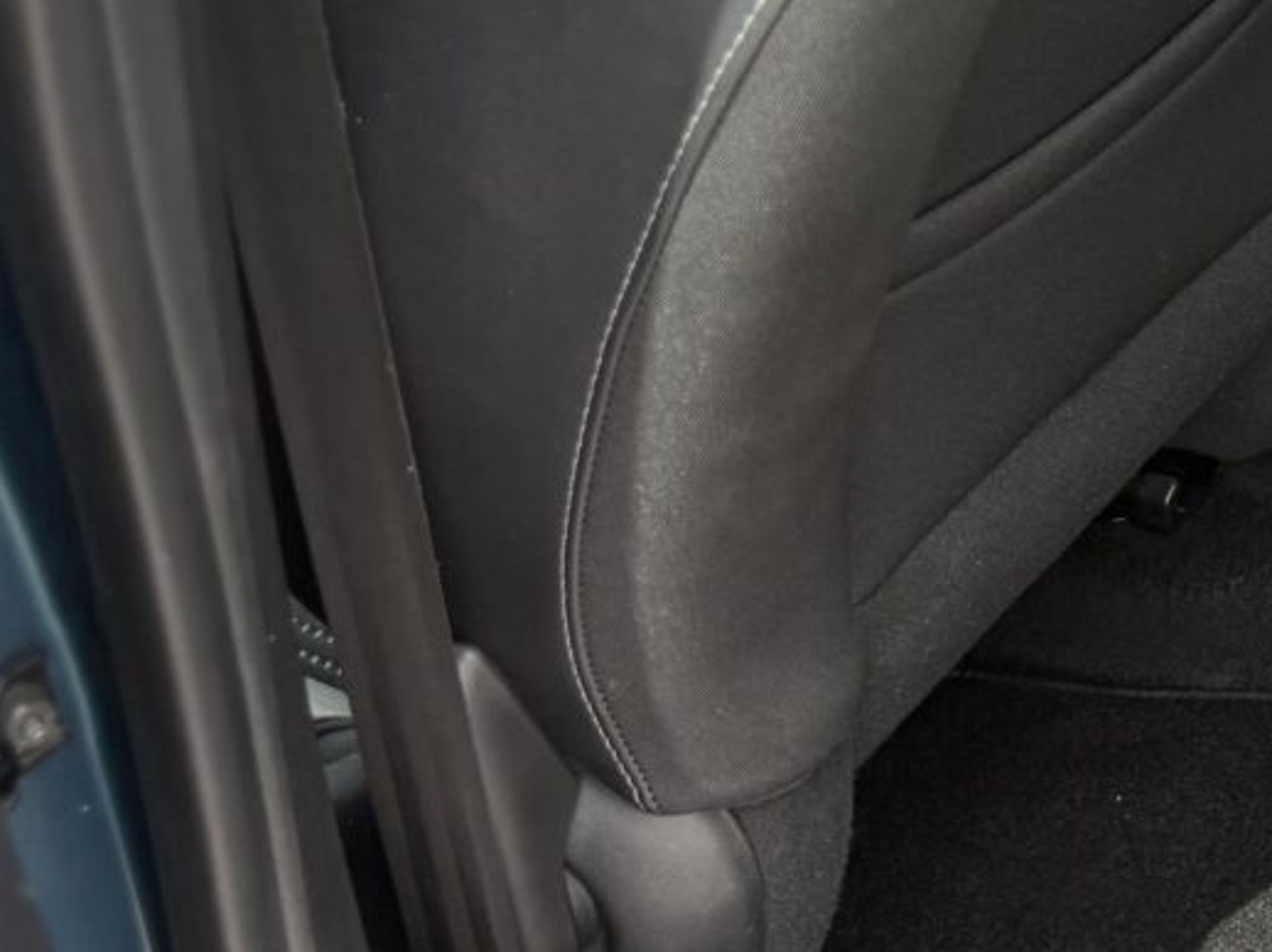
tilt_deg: -27.3
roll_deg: -0.7
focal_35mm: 89
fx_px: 3269
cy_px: 113
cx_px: 2107
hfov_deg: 18.5
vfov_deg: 16.4
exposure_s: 1/649
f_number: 1.78
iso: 100
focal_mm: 6.76
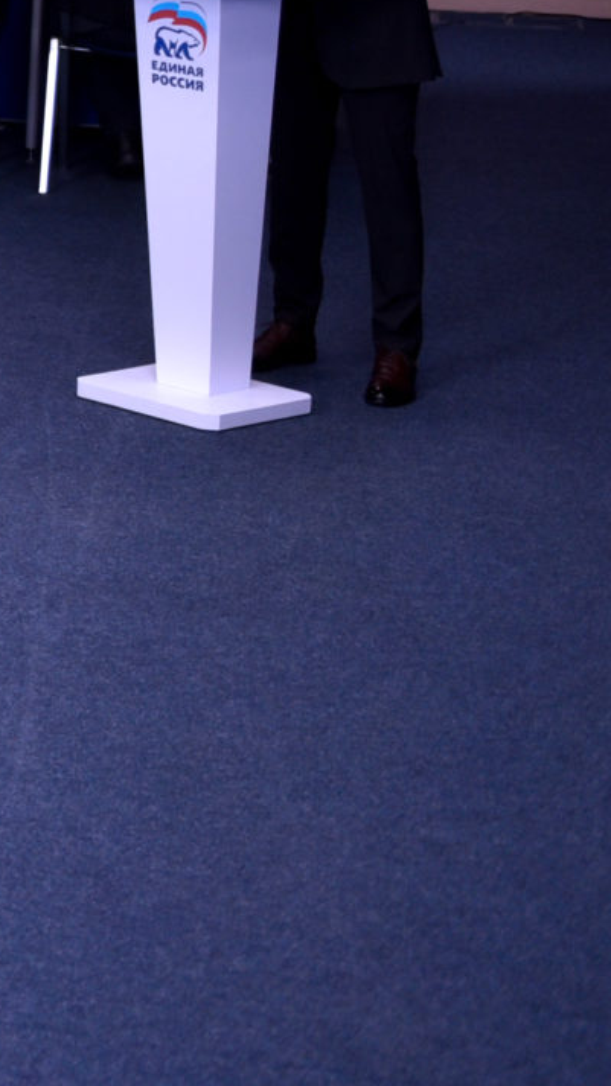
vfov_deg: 16.4
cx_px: -1035
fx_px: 3687
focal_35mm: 128
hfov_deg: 8.4
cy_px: -37
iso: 400
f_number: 2.8
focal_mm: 34
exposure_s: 1/320
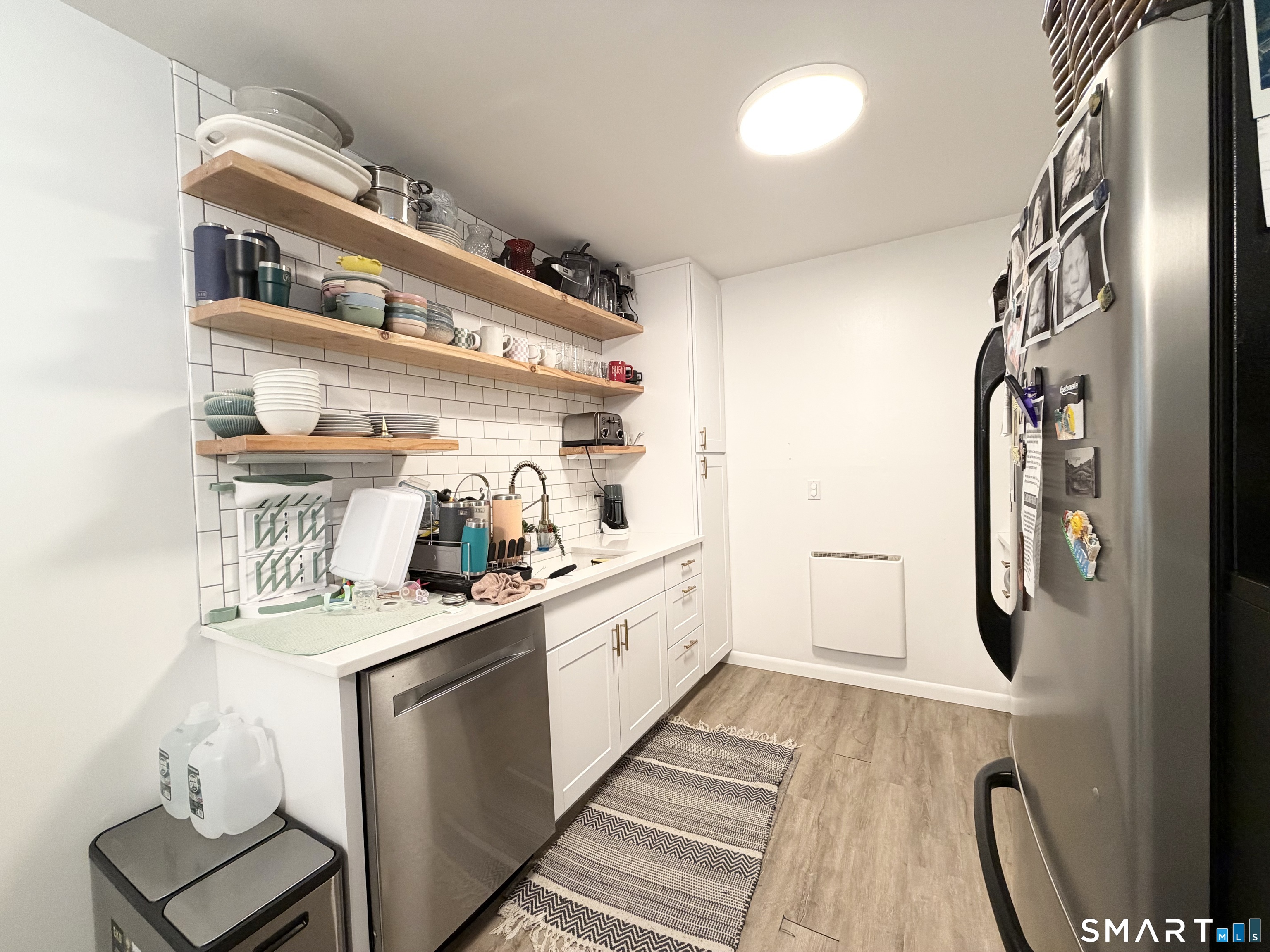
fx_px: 514
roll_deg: +2.7
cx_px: 635
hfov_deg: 102.1
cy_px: 476
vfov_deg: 85.7
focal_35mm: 14
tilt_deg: -1.7
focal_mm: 2.22
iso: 250
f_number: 2.2
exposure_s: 1/60
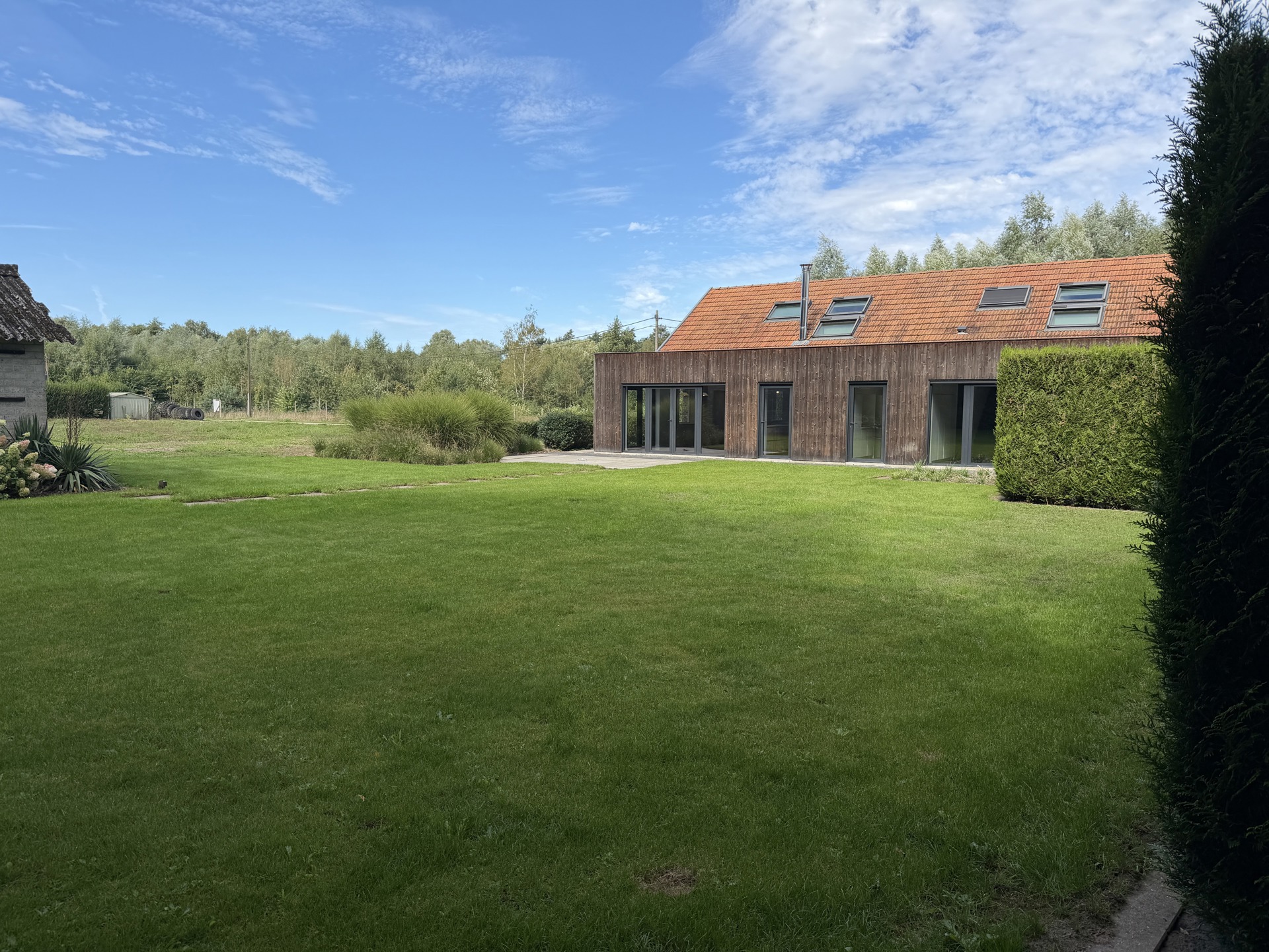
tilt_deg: -5.7
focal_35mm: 24
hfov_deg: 71.6
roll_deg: -0.8
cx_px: 634
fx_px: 880
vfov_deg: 56.8
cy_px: 476
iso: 80
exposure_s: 1/3021
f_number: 1.78
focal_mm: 6.76
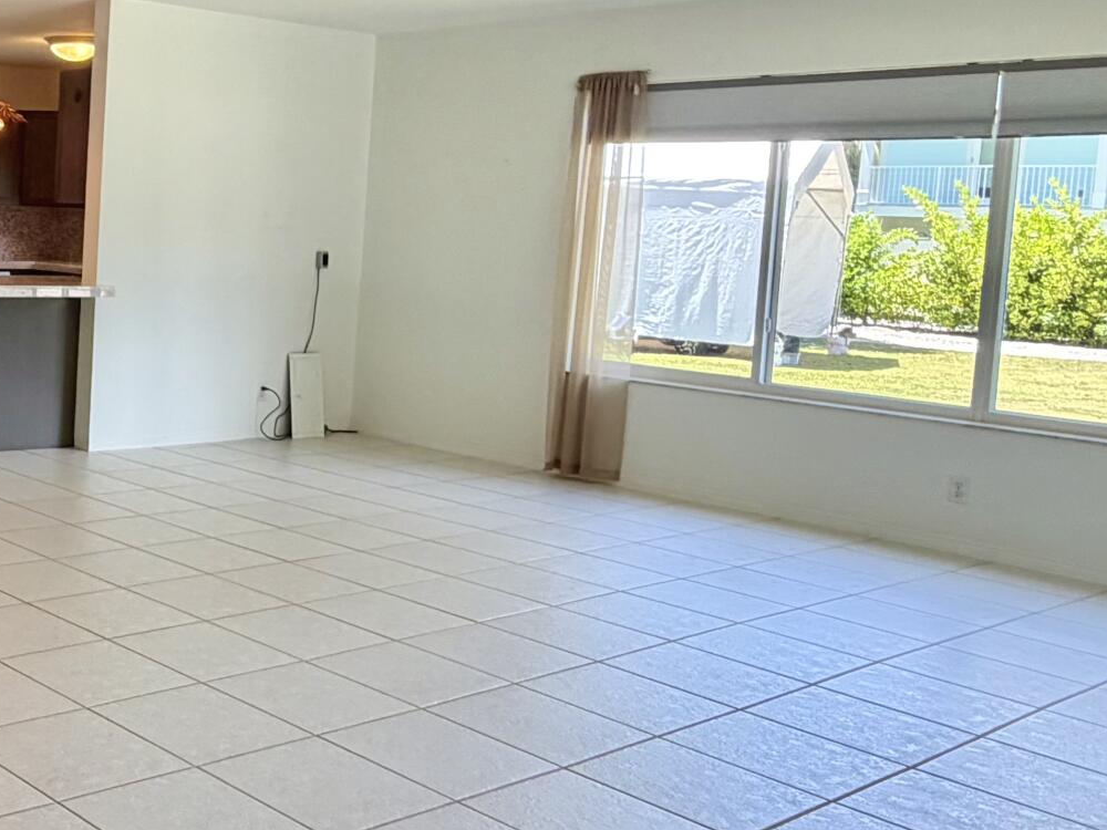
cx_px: -56
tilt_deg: -4.6
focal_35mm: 42
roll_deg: -1.8
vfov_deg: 34.2
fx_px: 1343
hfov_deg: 38.5
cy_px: 305
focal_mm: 2.22
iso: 100
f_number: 2.2
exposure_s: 1/120
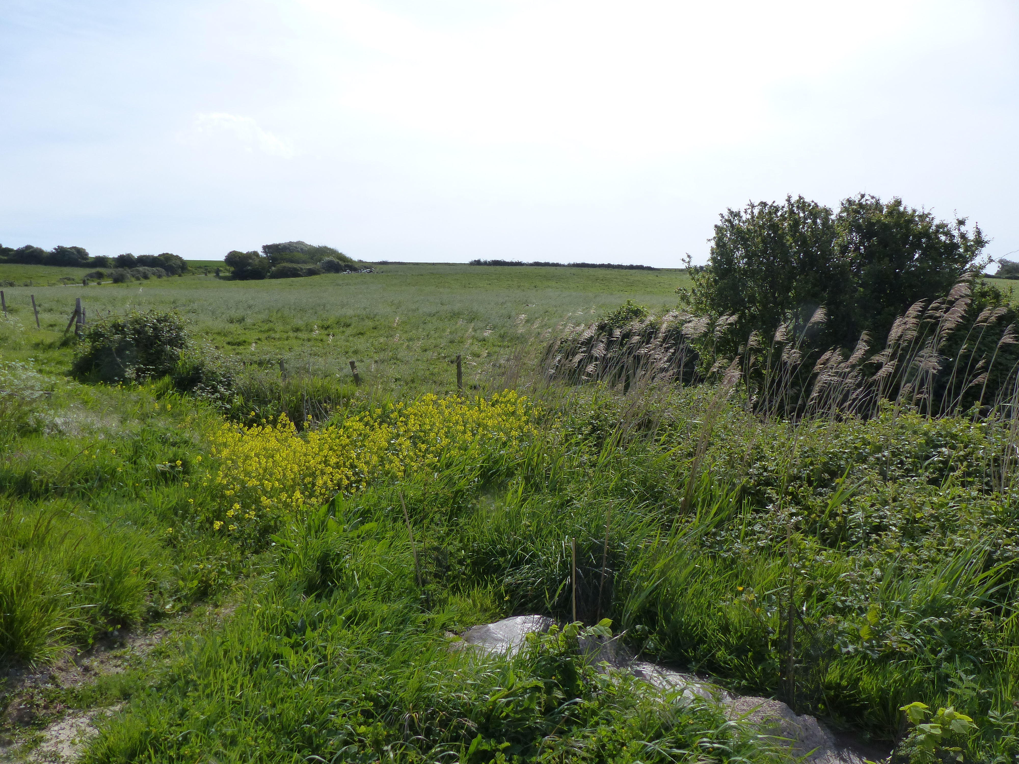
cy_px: 382
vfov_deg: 54.9
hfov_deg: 69.4
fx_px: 736
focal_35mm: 25
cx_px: 510
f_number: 4
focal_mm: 4.5
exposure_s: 1/1300
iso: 160
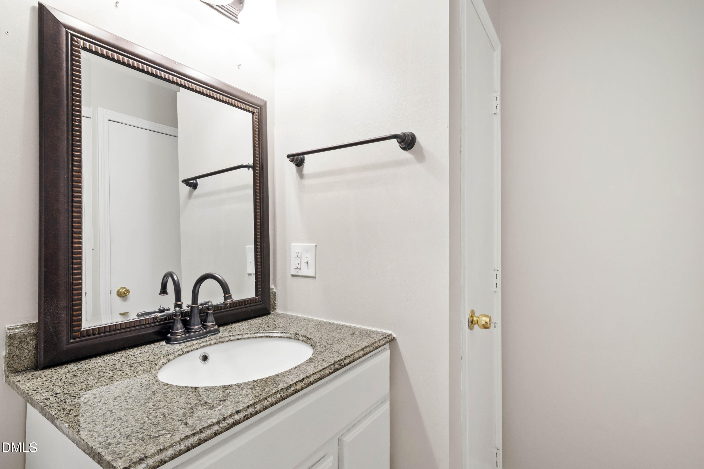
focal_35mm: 16
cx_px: 352
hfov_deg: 95.0
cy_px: 234
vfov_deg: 72.1
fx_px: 323
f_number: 8
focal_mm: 11
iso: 100
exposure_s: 1/1.67
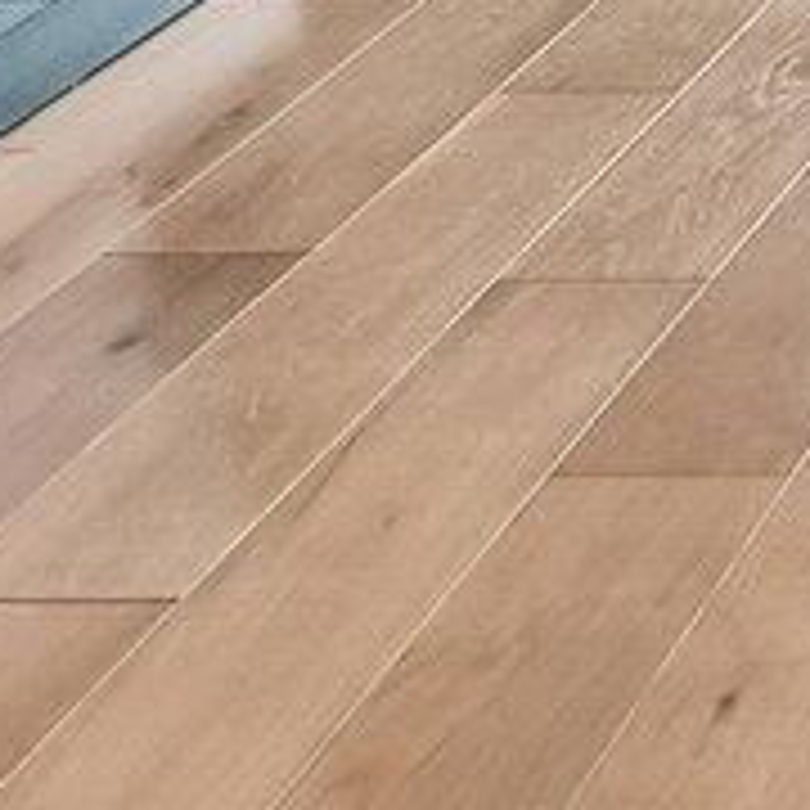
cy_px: -1123
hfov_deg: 10.7
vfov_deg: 10.7
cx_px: 1917
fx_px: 3702
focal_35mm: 140
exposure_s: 1/80
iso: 640
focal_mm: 14.5
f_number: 8
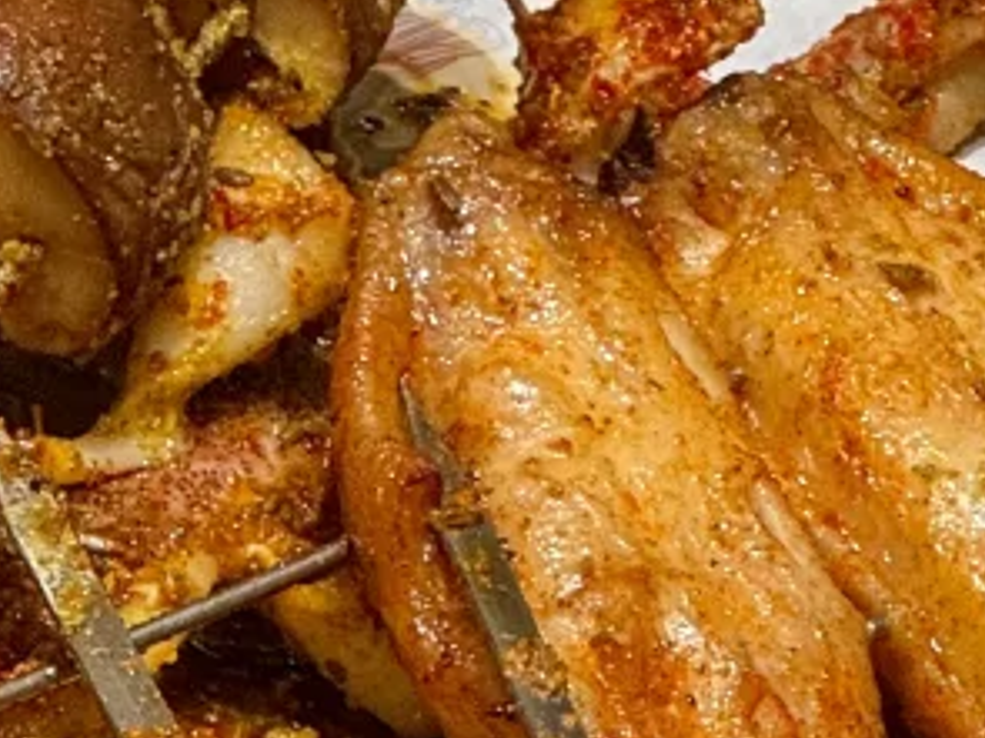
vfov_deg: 4.0
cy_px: 377
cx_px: -10
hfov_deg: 5.3
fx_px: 10695
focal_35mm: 376
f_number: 2.8
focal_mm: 9
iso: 200
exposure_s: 1/50
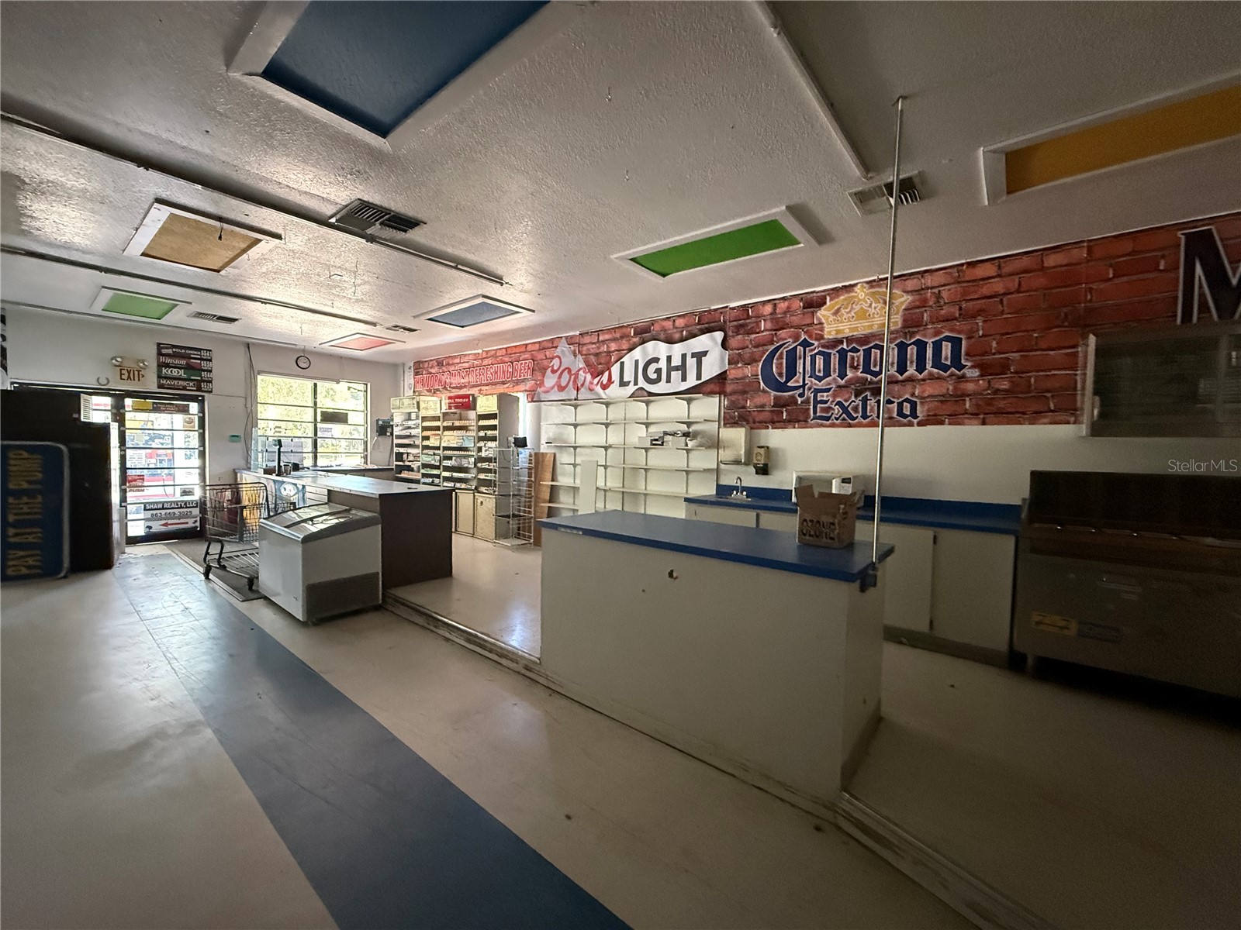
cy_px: 465
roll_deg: -0.5
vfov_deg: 85.7
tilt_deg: -1.7
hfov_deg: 102.1
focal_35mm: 14
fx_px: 502
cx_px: 620
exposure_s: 1/60
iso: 1000
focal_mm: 2.22
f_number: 2.2
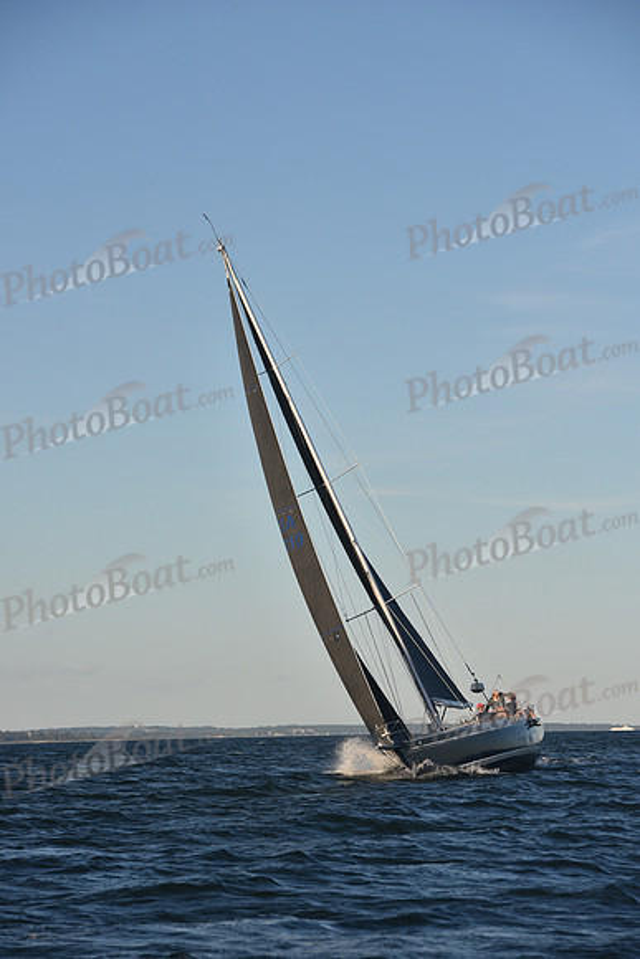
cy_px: 480
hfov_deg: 11.0
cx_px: 320
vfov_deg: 16.4
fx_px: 3331
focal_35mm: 125
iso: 400
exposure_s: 1/800
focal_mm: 125
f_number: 7.1
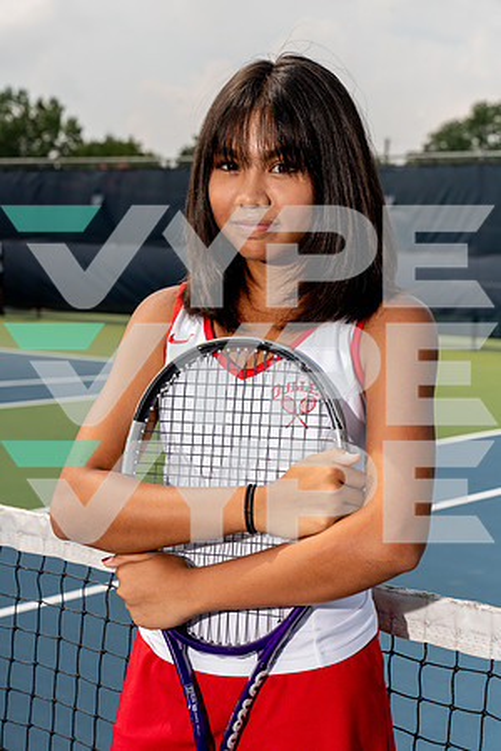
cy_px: 376
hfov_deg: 20.0
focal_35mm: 68
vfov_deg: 29.7
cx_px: 250
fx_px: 1419
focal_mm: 68
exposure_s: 1/250
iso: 100
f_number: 8
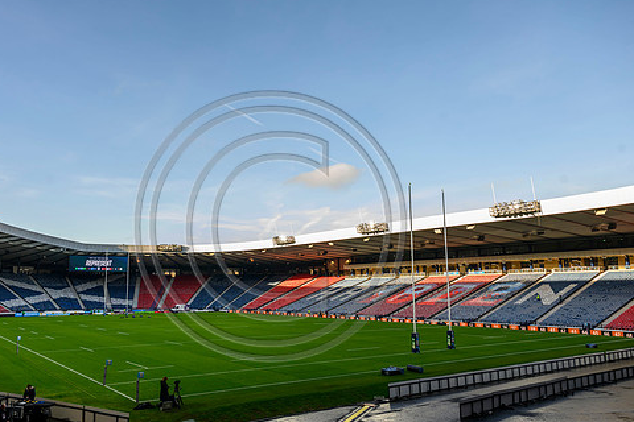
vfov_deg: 44.9
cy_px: 225
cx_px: 269
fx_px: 511
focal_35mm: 29
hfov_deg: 63.3
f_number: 6.3
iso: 320
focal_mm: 24
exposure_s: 1/250
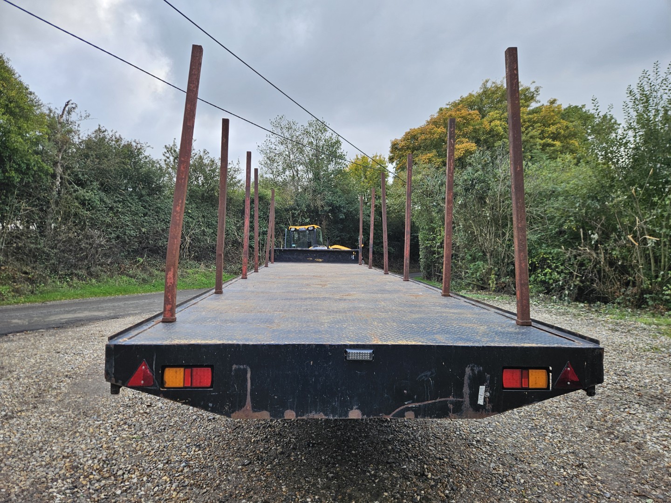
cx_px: 336
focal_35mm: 23
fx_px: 446
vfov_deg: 58.9
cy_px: 252
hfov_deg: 73.9
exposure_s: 1/180
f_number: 1.8
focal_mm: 5.4
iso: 40
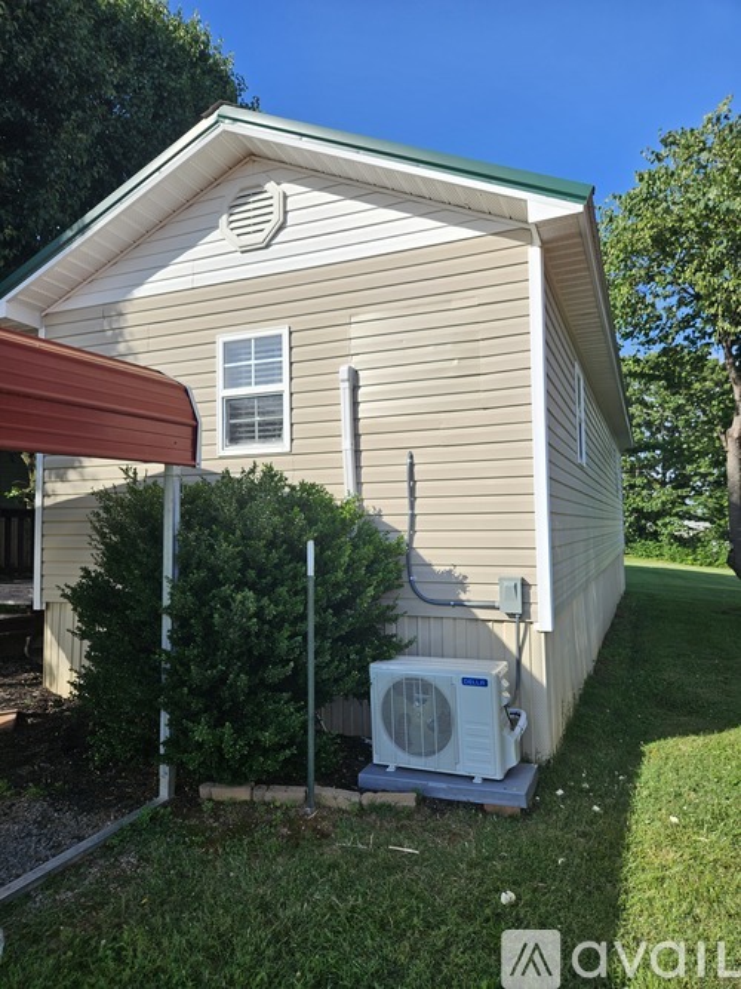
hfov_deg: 58.9
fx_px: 657
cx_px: 370
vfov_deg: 73.9
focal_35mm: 23
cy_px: 494
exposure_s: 1/1307
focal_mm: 5.4
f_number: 1.8
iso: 25
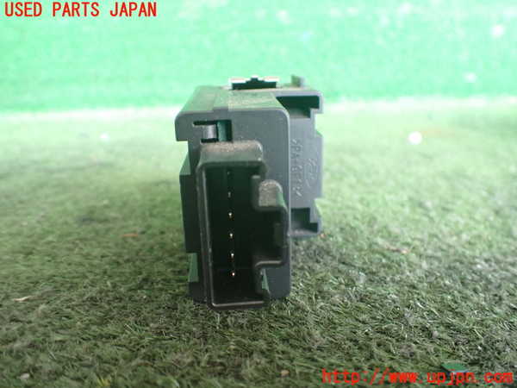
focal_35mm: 30
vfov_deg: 46.8
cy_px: 194
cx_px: 258
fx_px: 448
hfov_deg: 60.0
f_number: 2.3
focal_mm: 5.4
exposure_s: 1/80
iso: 800
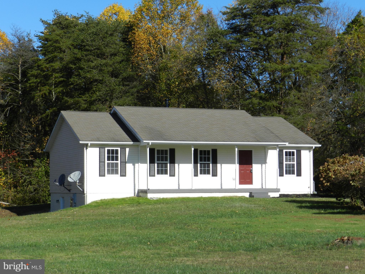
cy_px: 137
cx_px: 182
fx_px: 801
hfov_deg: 25.7
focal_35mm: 76
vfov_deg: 19.4
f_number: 4.8
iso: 160
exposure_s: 1/1000
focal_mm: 13.5
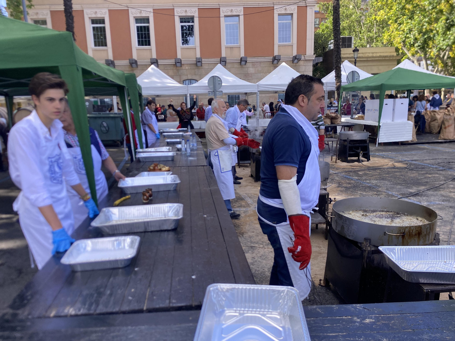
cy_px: 170
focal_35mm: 26
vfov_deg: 53.1
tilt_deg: -13.0
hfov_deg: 67.3
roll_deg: +1.7
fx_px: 342
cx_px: 228
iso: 32
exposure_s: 1/565
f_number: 1.8
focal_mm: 4.25
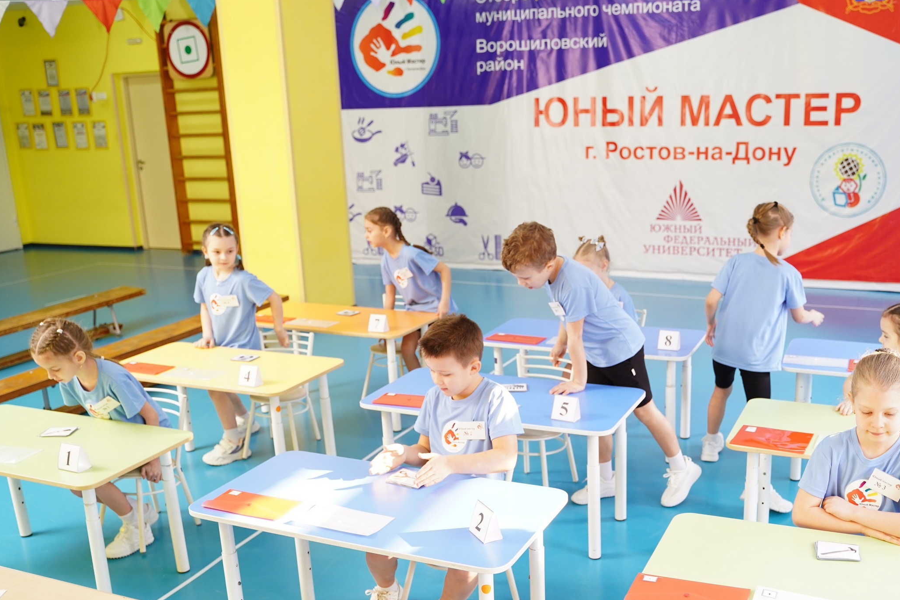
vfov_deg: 37.7
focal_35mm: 35
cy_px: 370
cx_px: 540
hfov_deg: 54.0
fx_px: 875
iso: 400
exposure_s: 1/160
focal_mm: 28
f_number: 3.2
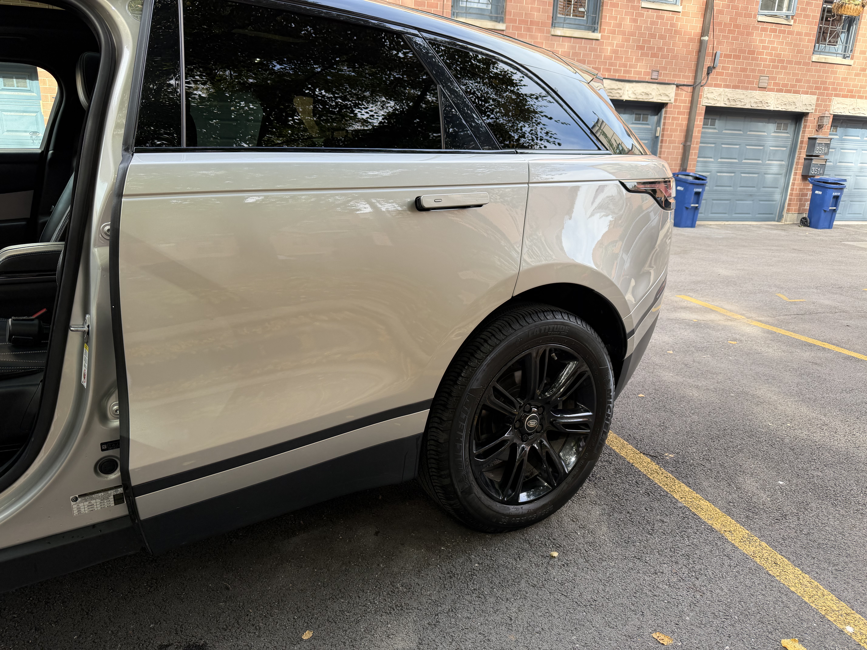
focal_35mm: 24
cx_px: 434
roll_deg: -2.3
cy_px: 325
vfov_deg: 56.8
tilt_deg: -16.4
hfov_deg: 71.6
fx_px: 601
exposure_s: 1/285
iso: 80
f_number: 1.78
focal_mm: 6.76
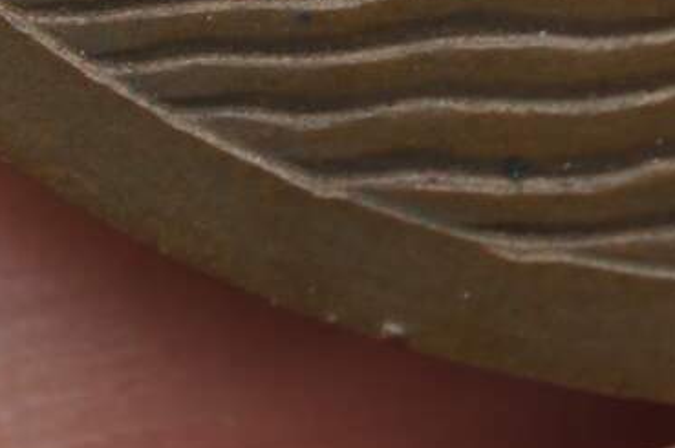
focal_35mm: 244
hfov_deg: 8.3
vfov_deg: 5.4
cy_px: -685
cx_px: 904
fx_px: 4569
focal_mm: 30
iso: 200
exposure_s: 1/160
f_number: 4
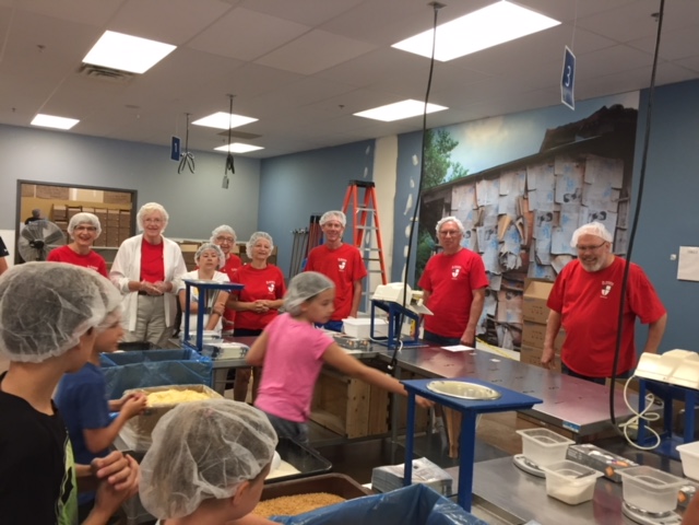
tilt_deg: -2.0
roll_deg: -3.9
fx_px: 586
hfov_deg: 61.7
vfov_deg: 48.2
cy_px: 262
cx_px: 350
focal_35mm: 29
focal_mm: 4.15
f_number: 2.2
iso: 100
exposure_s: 1/30
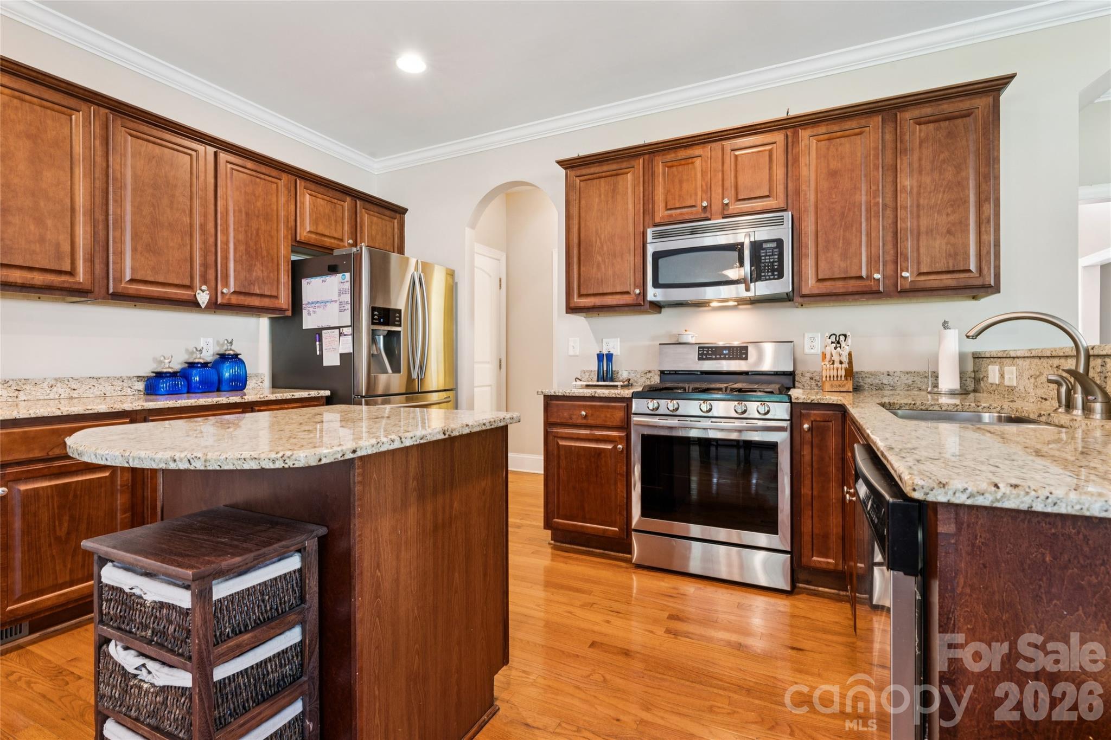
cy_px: 370
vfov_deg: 72.0
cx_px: 556
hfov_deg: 95.0
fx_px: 509
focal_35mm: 16
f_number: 13
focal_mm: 16.5
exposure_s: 1.3
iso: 200
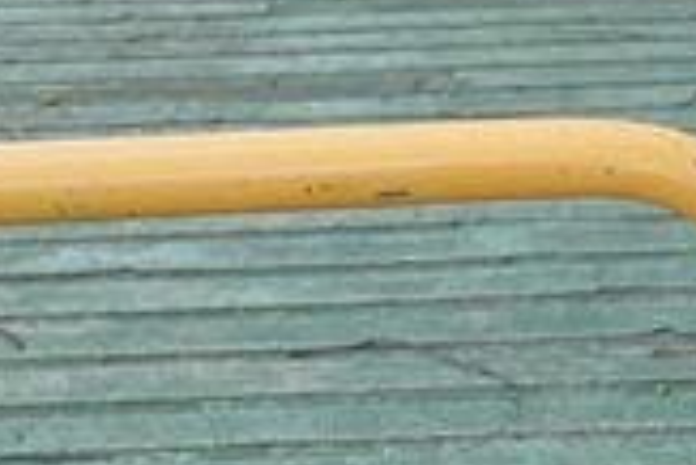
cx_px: 1371
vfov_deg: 5.6
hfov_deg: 8.1
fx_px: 4702
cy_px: -405
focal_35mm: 243
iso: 500
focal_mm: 33
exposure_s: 1/160
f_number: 4
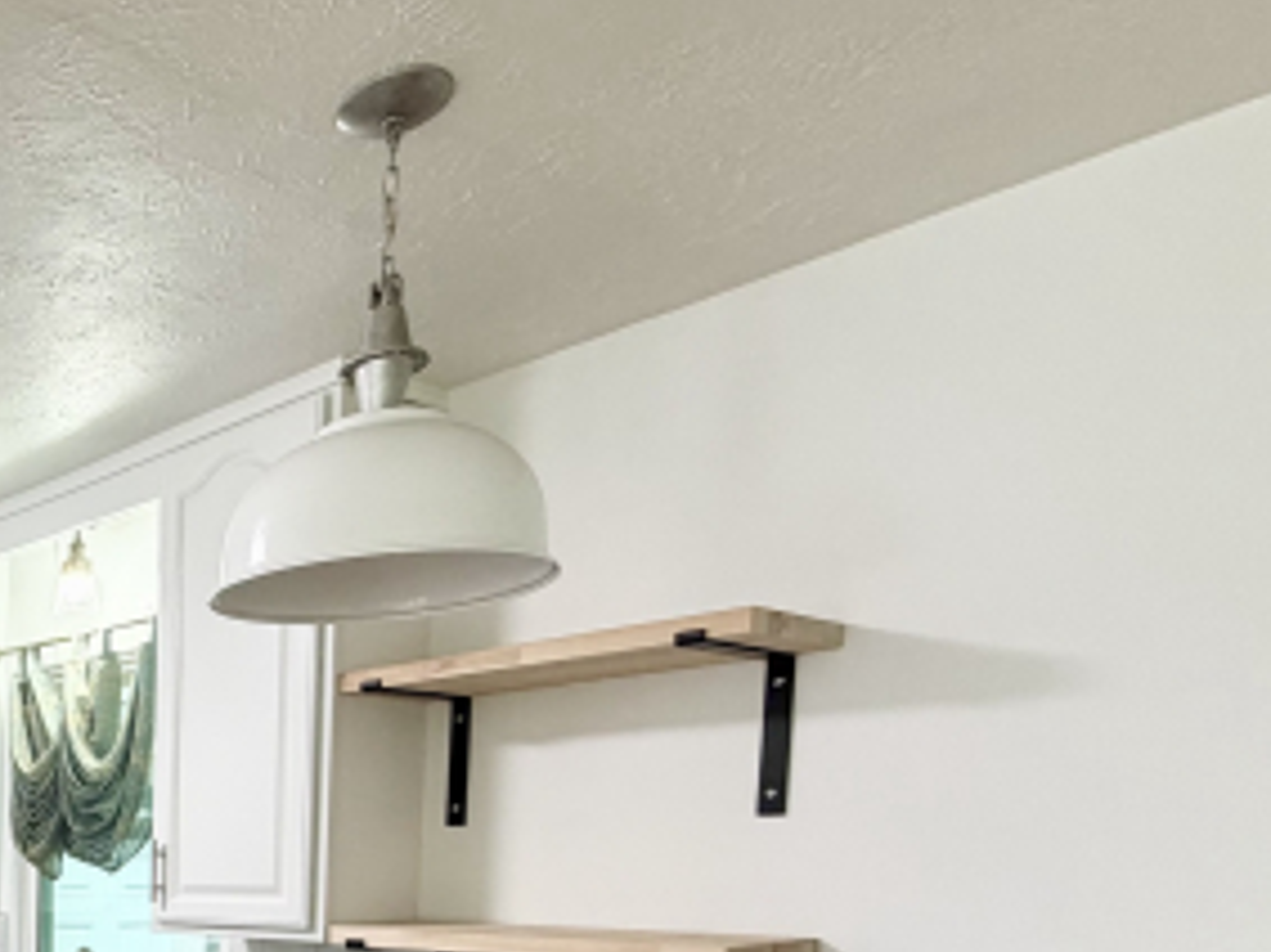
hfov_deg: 42.0
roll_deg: +0.6
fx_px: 1211
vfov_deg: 37.8
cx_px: -168
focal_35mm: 33
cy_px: 970
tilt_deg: -4.1
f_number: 2.2
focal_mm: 2.22
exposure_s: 1/60
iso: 160
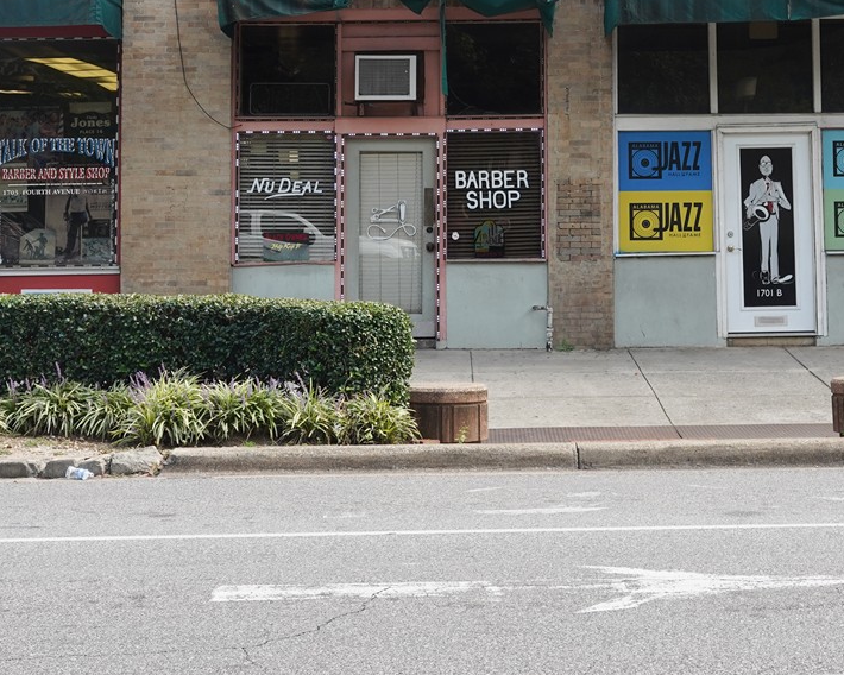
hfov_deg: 23.2
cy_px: -17
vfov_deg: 18.2
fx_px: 2048
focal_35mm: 82
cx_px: 535
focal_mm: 31
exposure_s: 1/100
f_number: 8
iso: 400
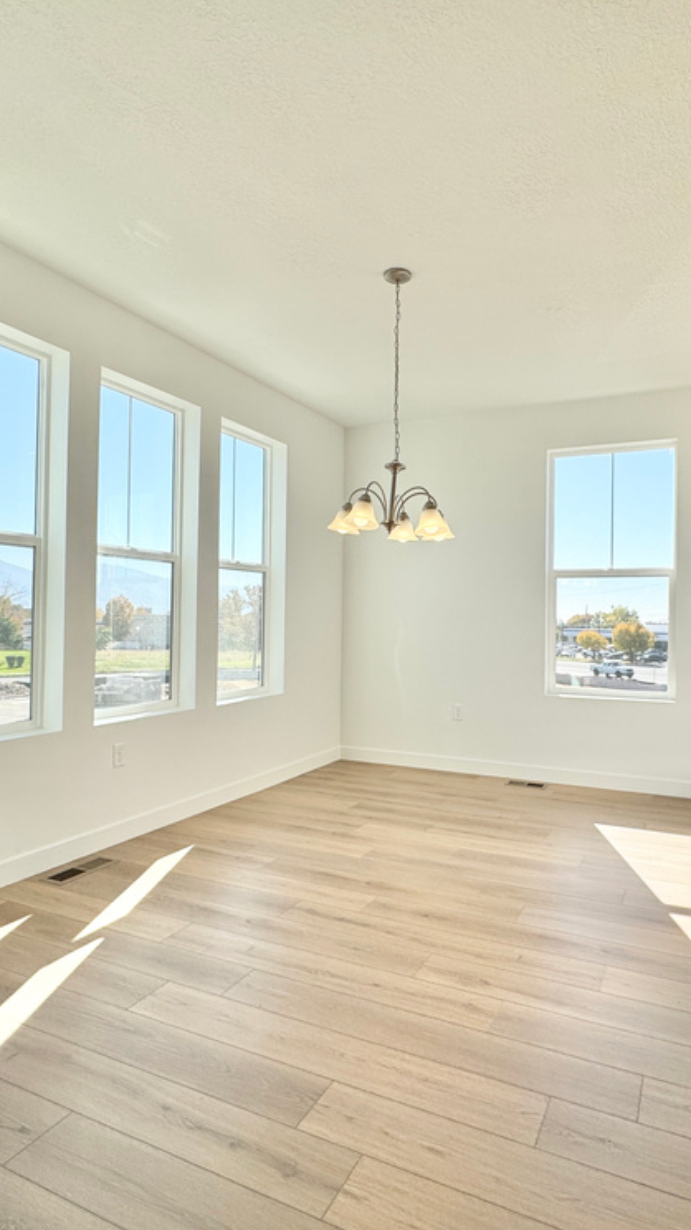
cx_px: 393
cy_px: 613
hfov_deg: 53.4
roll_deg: -1.0
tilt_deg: +0.1
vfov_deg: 83.9
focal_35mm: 21
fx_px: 685
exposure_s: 1/840
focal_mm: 2.22
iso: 50
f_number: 2.2
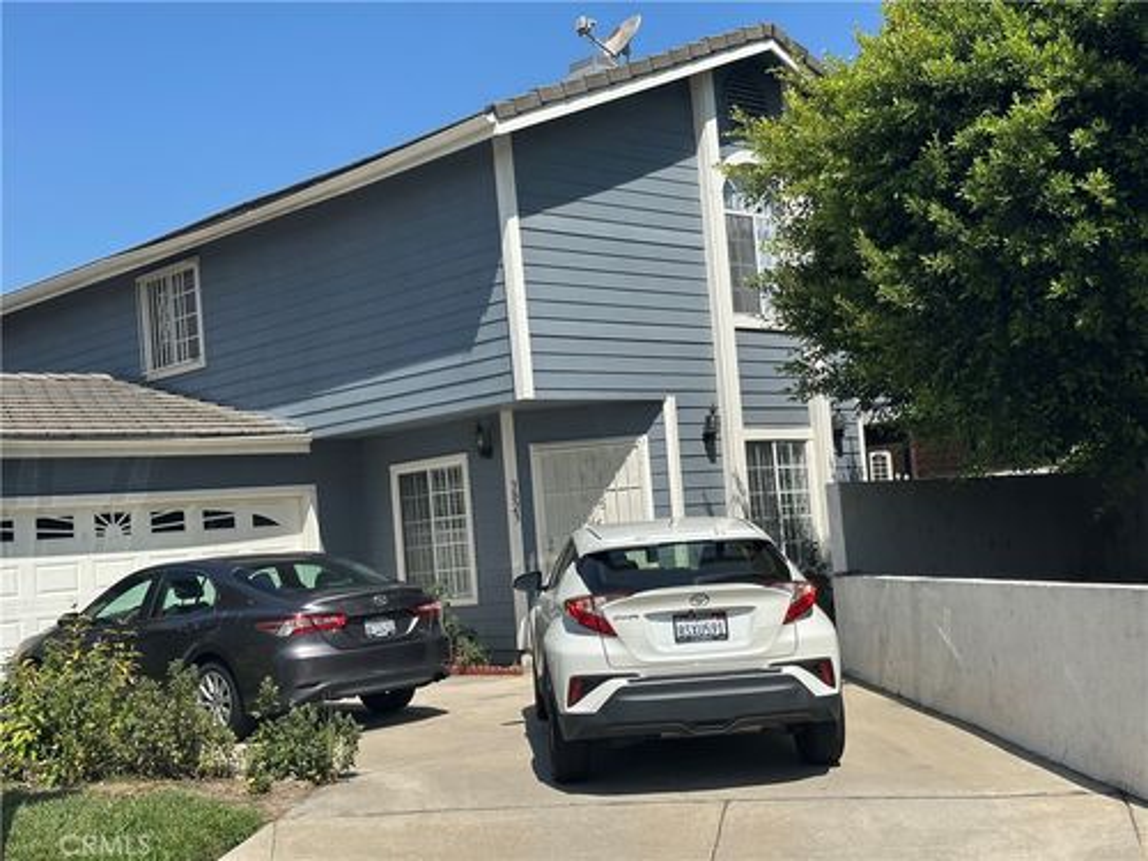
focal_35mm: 48
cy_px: 430
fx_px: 1592
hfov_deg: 39.7
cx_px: 574
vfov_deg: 30.3
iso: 64
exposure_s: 1/5000
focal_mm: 6.86
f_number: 1.78
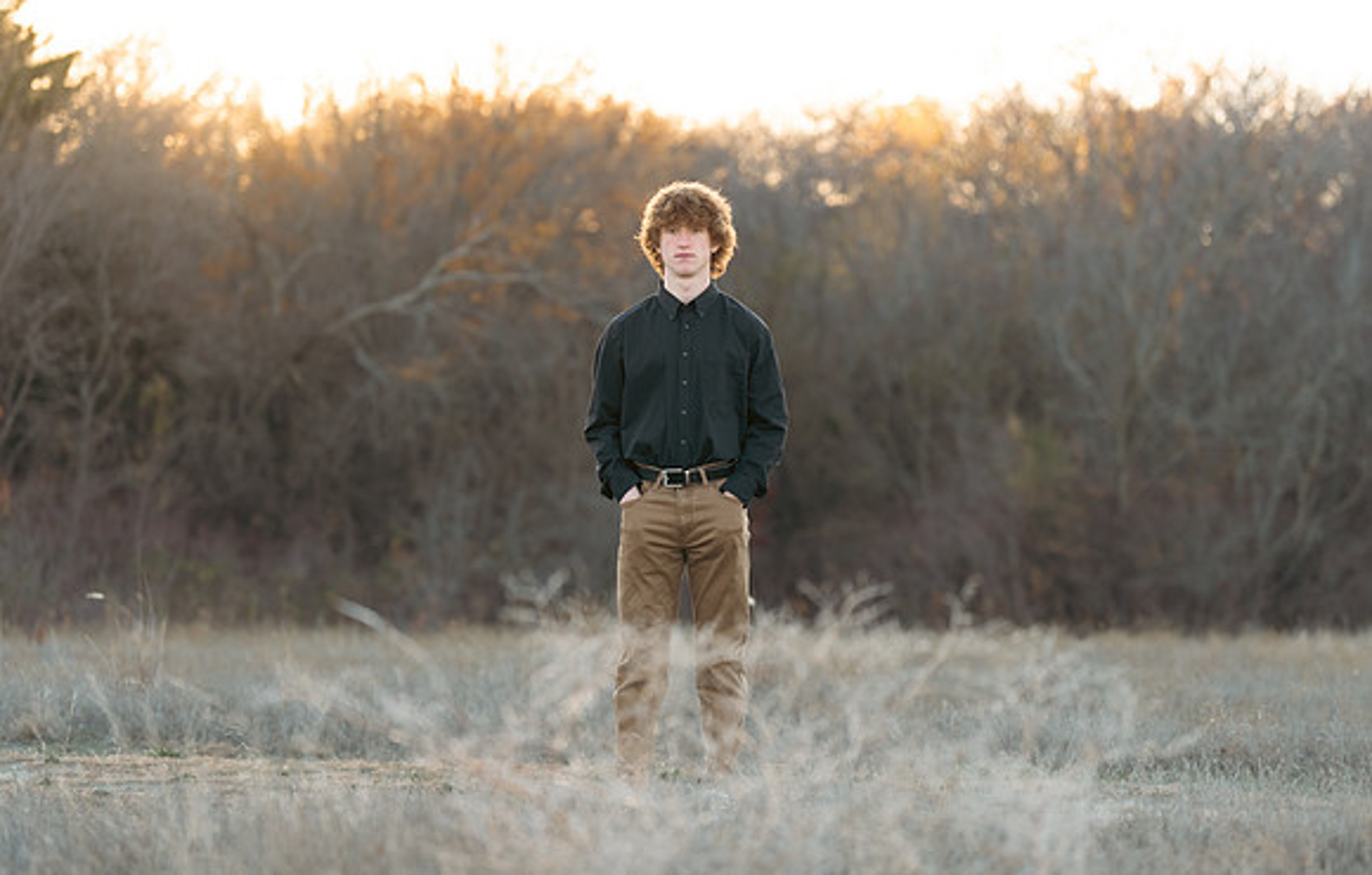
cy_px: 452
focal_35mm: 124
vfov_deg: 10.7
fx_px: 4651
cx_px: 707
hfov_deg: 16.8
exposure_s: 1/320
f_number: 2.8
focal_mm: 109
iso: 400
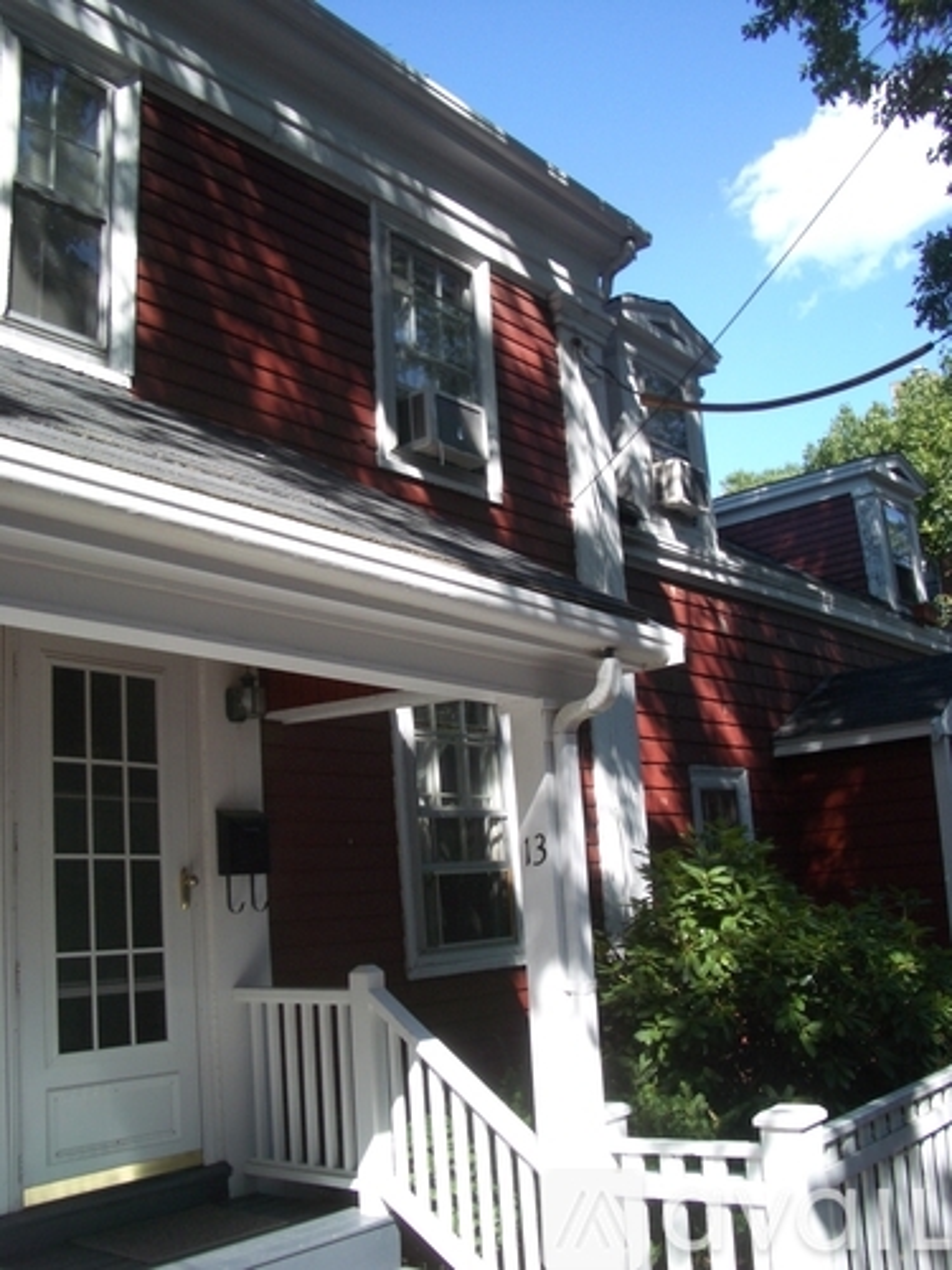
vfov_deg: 52.6
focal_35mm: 35
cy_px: 635
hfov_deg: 40.7
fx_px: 1283
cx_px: 476
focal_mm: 5.8
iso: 50
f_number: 4.3
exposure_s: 1/200
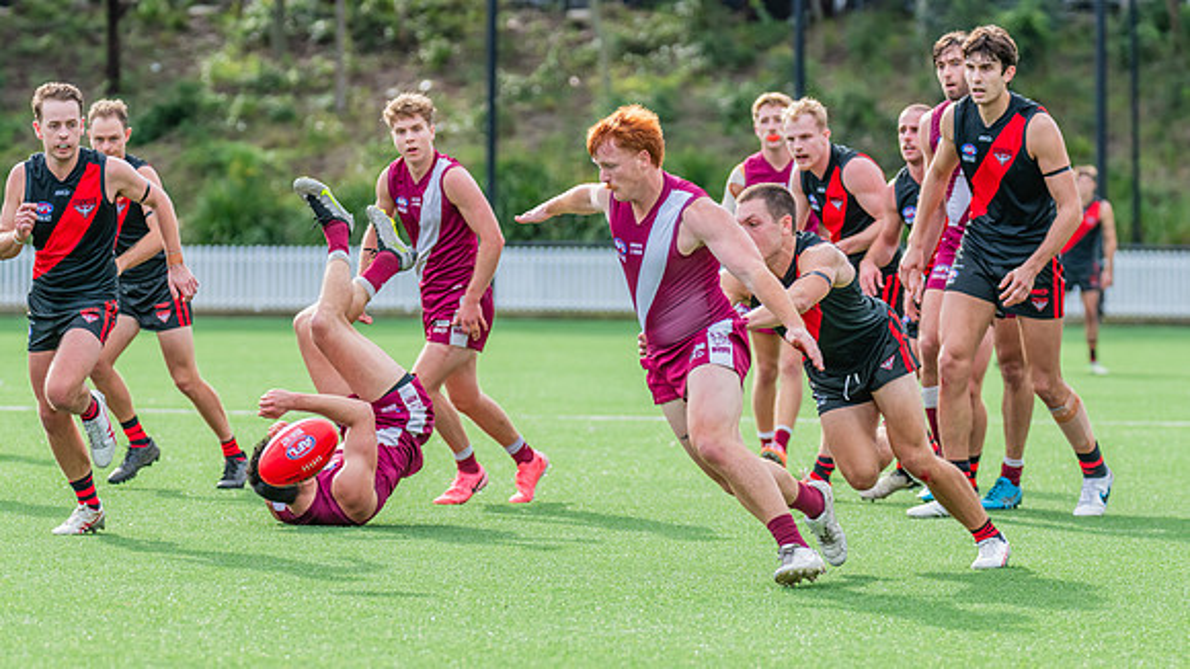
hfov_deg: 9.3
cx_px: 595
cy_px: 372
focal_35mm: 232
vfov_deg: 5.2
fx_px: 7320
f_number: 5.6
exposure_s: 1/1250
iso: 800
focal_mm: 220
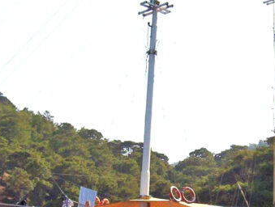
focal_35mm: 85
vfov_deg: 17.3
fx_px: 677
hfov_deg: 22.9
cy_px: 167
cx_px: 157
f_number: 5.24
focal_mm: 5.54
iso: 100
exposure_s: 1/752
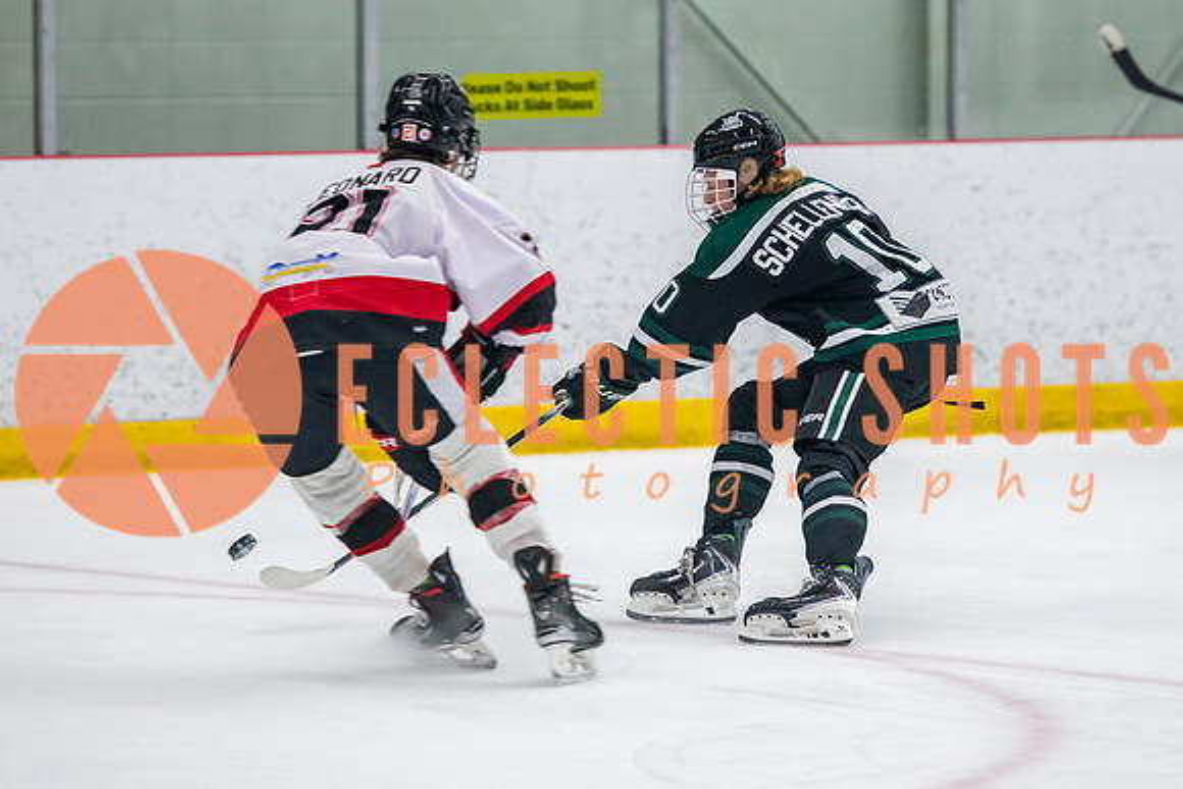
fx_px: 8703
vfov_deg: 5.2
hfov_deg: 7.8
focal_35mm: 265
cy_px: 326
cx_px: 648
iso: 3200
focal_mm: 165
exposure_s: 1/640
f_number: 3.2
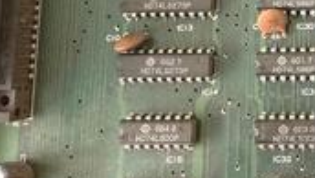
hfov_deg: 23.0
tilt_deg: -78.9
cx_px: 420
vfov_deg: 14.1
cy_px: -79
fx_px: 677
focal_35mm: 81
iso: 800
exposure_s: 1/60
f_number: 2.2
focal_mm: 2.22
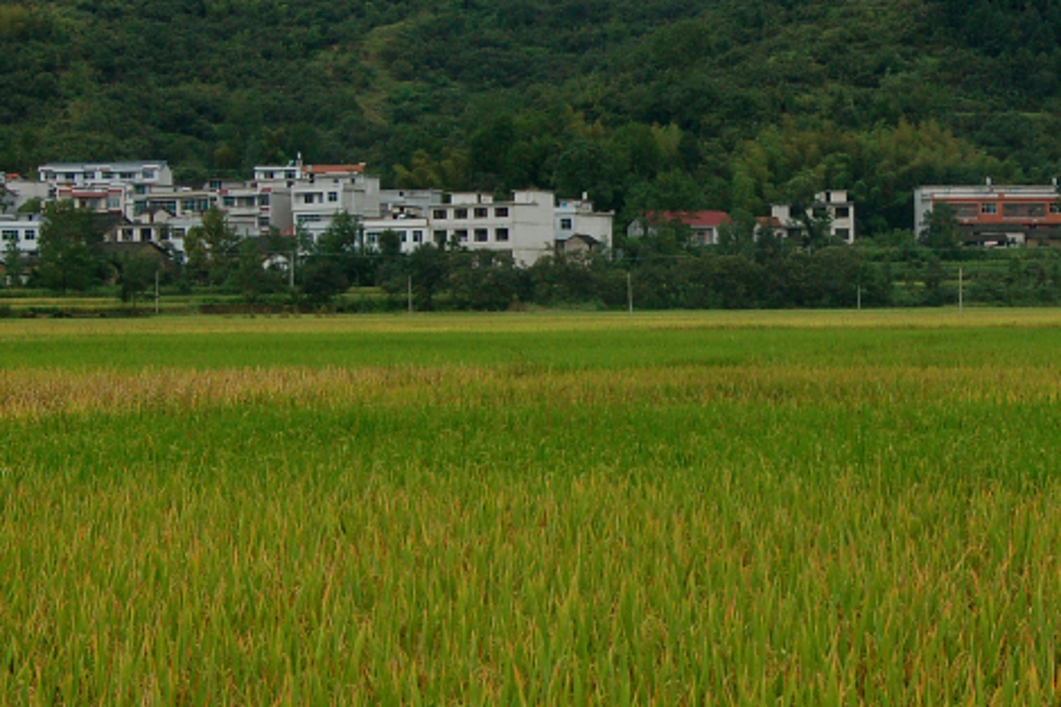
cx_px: 774
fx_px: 2887
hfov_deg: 20.7
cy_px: 234
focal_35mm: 98
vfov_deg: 13.9
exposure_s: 1/125
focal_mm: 30
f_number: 5.6
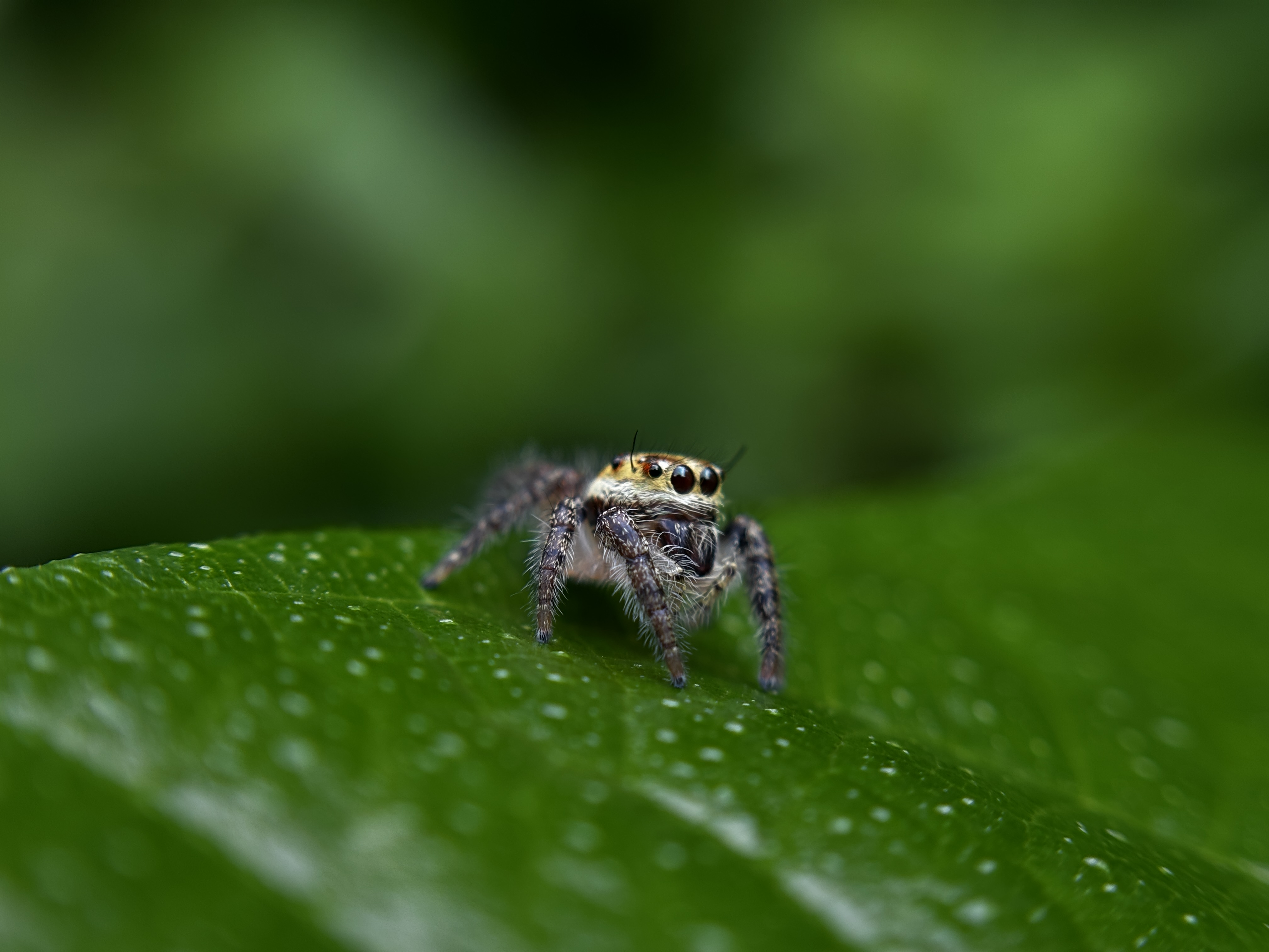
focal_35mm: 52
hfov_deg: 36.8
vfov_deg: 28.0
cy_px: 476
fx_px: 1906
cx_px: 634
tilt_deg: -6.3
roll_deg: -2.8
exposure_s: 1/121
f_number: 1.6
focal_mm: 5.96
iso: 32
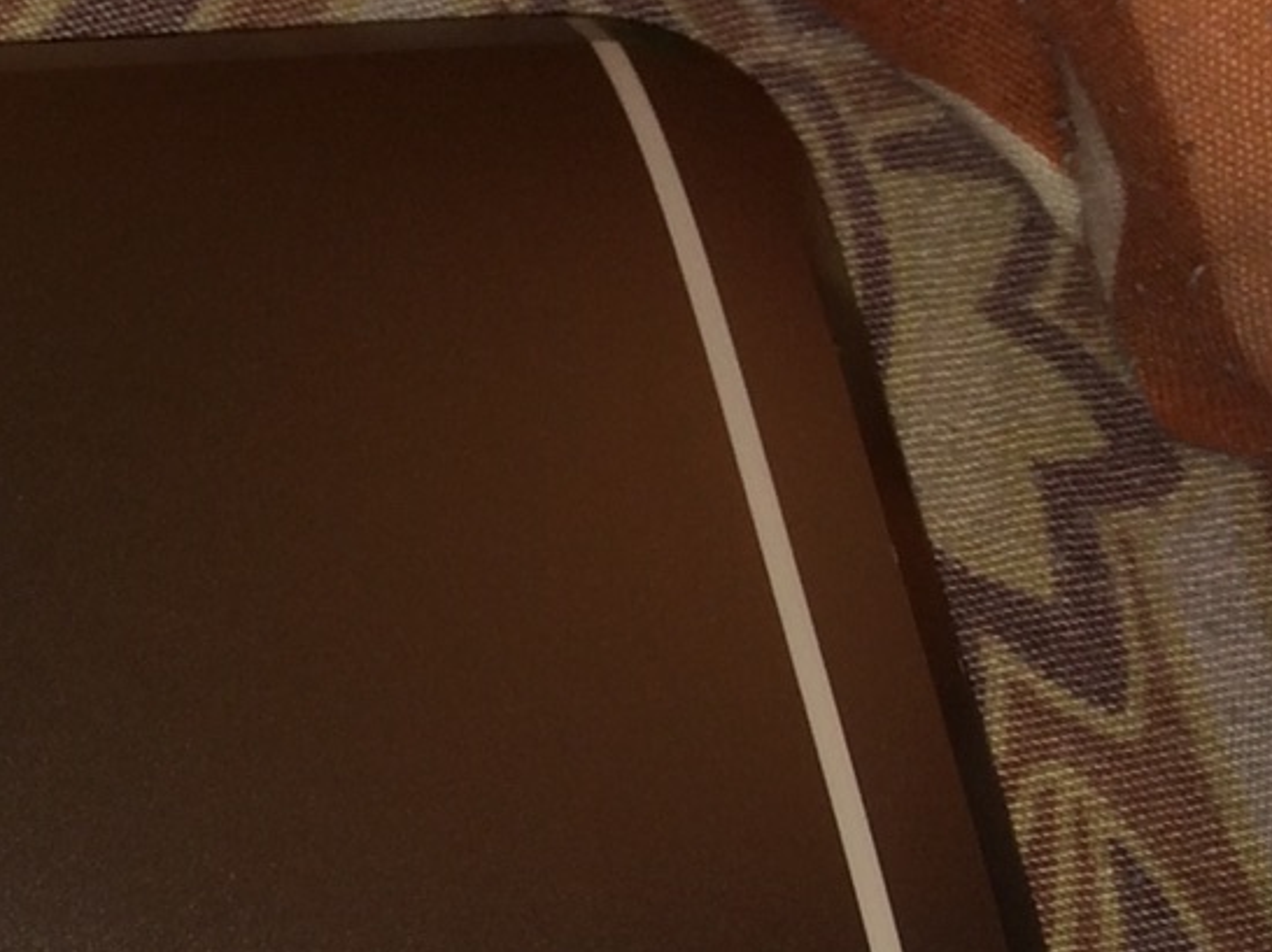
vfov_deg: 14.2
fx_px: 3746
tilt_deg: -68.9
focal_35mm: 102
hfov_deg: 16.9
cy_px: 999
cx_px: -785
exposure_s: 1/165
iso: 32
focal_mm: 4.15
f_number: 2.2
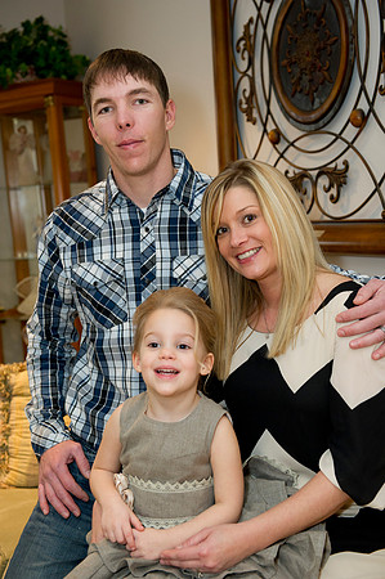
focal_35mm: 52
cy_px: 290
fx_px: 836
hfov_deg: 25.9
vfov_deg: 38.2
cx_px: 192
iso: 1250
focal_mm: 52
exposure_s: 1/80
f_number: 4
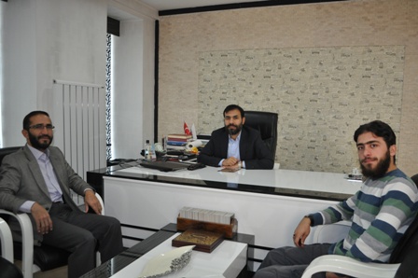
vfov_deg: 43.5
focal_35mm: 30
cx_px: 209
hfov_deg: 62.0
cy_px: 139
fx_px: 348
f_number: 3.8
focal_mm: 20
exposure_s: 1/80
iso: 800
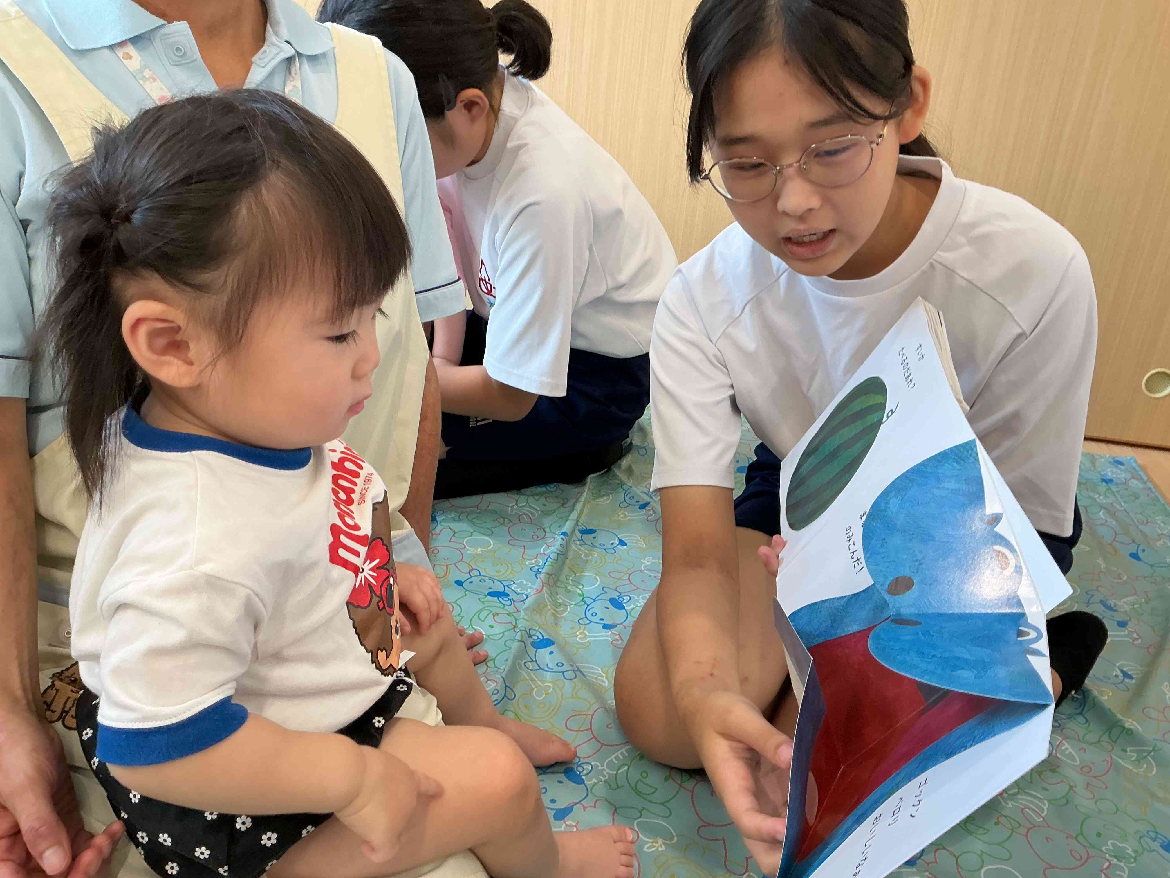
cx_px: 585
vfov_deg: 48.2
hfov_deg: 61.7
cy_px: 439
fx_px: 980
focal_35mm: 29
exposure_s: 1/120
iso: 64
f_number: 1.8
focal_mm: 3
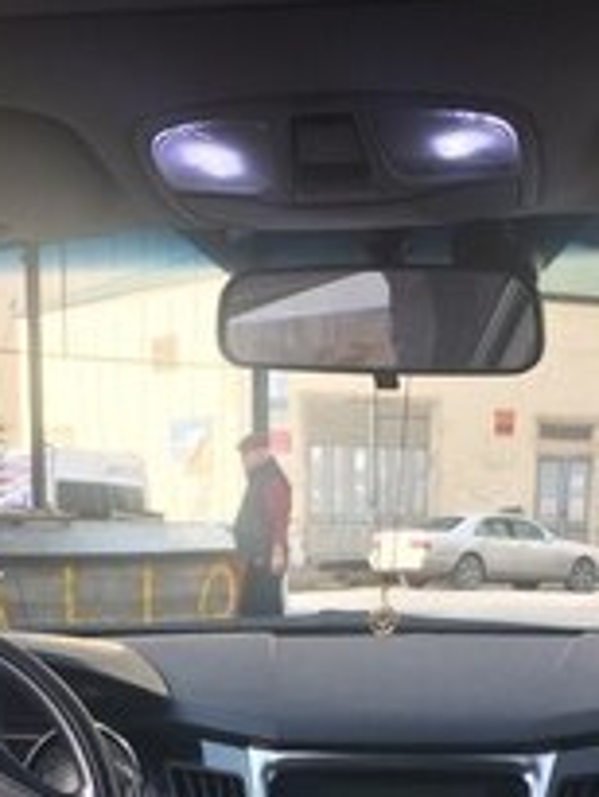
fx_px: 1613
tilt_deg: -14.7
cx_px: 264
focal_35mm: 70
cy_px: 953
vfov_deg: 25.1
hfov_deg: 21.0
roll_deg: +0.6
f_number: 2.2
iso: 32
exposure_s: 1/376
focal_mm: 4.15
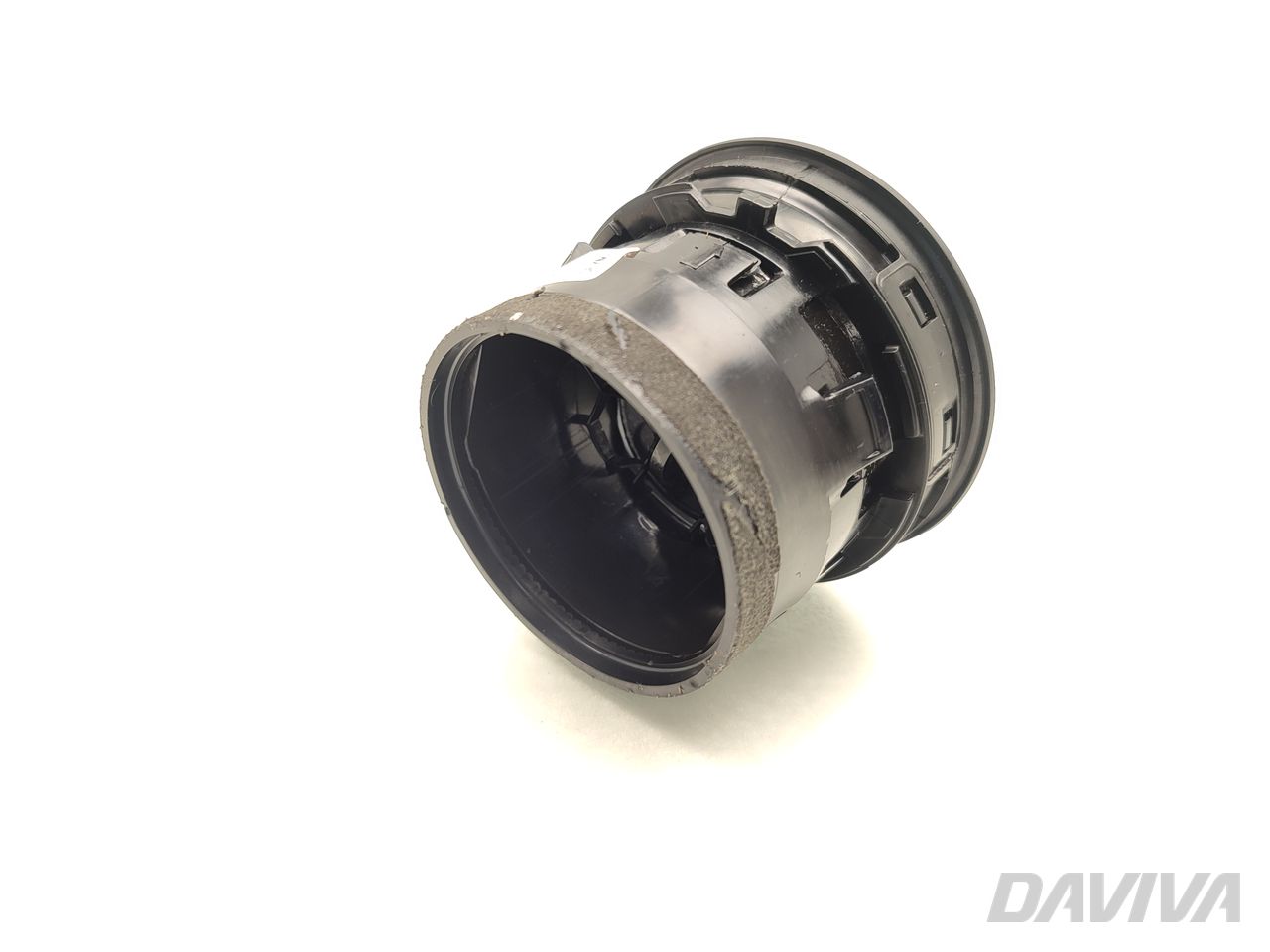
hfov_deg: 71.6
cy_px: 476
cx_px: 635
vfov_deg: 56.8
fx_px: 881
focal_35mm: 24
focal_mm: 5.89
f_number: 1.89
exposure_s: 1/80
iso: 200
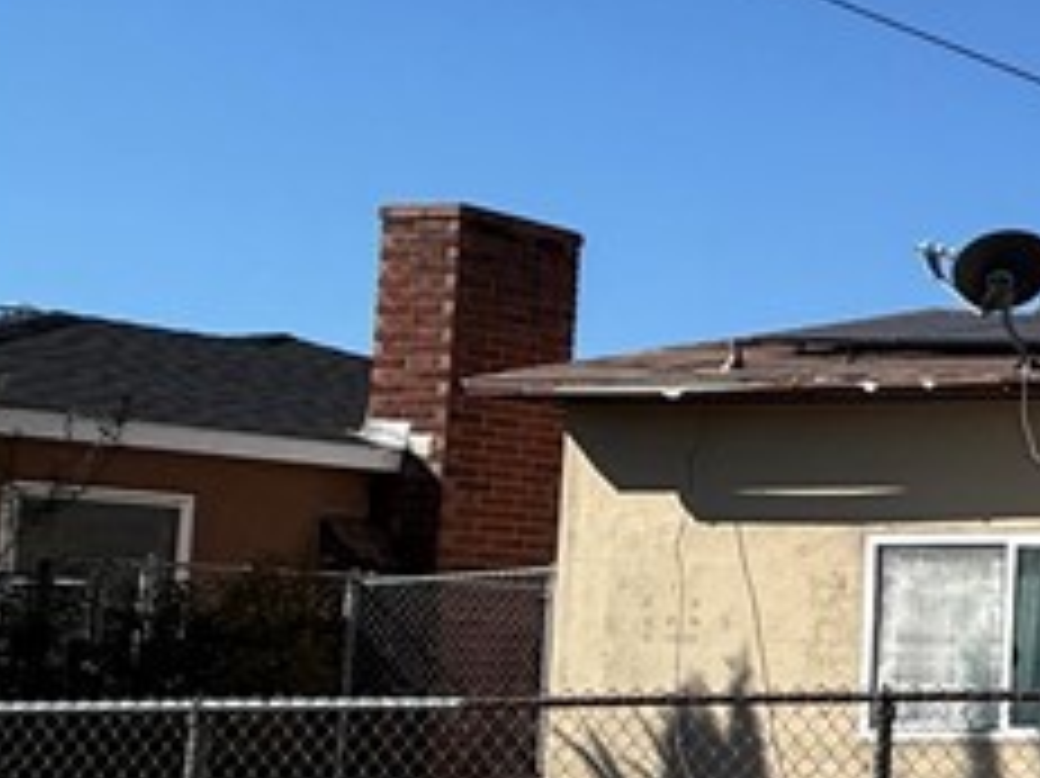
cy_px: 549
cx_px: 2242
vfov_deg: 23.5
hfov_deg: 17.4
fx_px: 1862
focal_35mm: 62
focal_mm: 2.22
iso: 50
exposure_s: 1/2506
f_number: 2.2
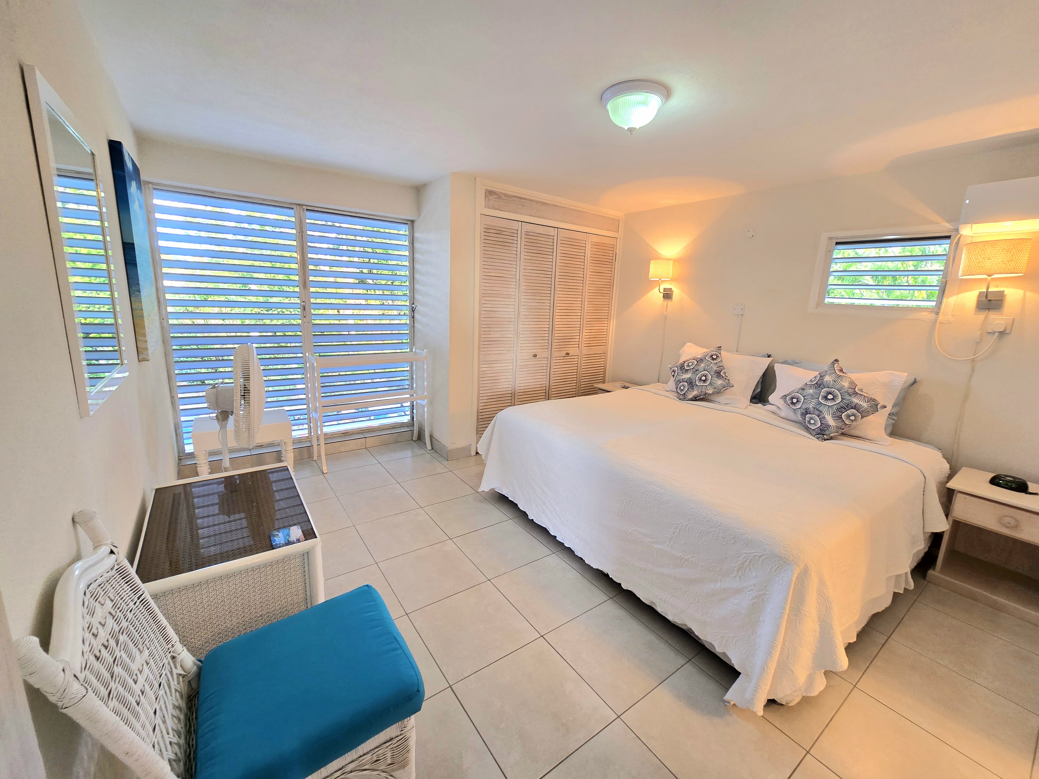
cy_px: 390
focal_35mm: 13
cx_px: 520
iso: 100
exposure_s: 1/50.3
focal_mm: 2.2
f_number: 2.2
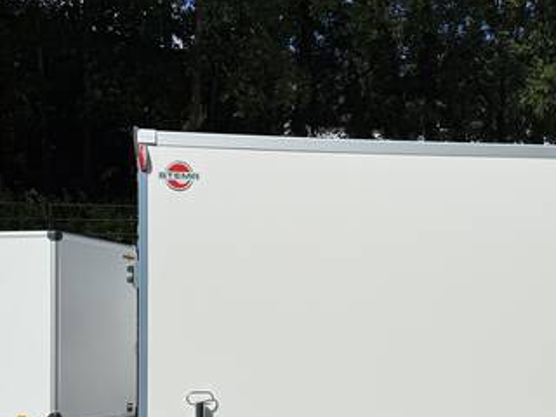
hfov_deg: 32.2
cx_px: 292
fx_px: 964
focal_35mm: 60
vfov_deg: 23.8
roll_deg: -0.4
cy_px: 375
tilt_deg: -0.6
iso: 80
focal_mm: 6.76
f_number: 1.78
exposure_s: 1/11905
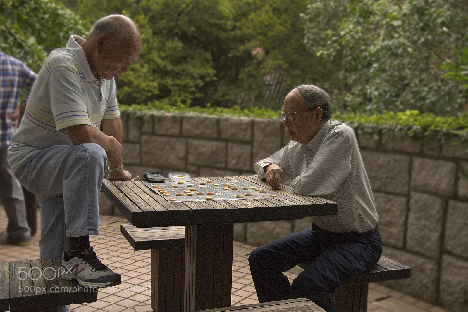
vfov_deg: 36.9
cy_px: 156
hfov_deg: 53.1
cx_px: 234
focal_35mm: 36
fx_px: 468
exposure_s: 1/125
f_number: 3.5
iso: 1600
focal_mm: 24
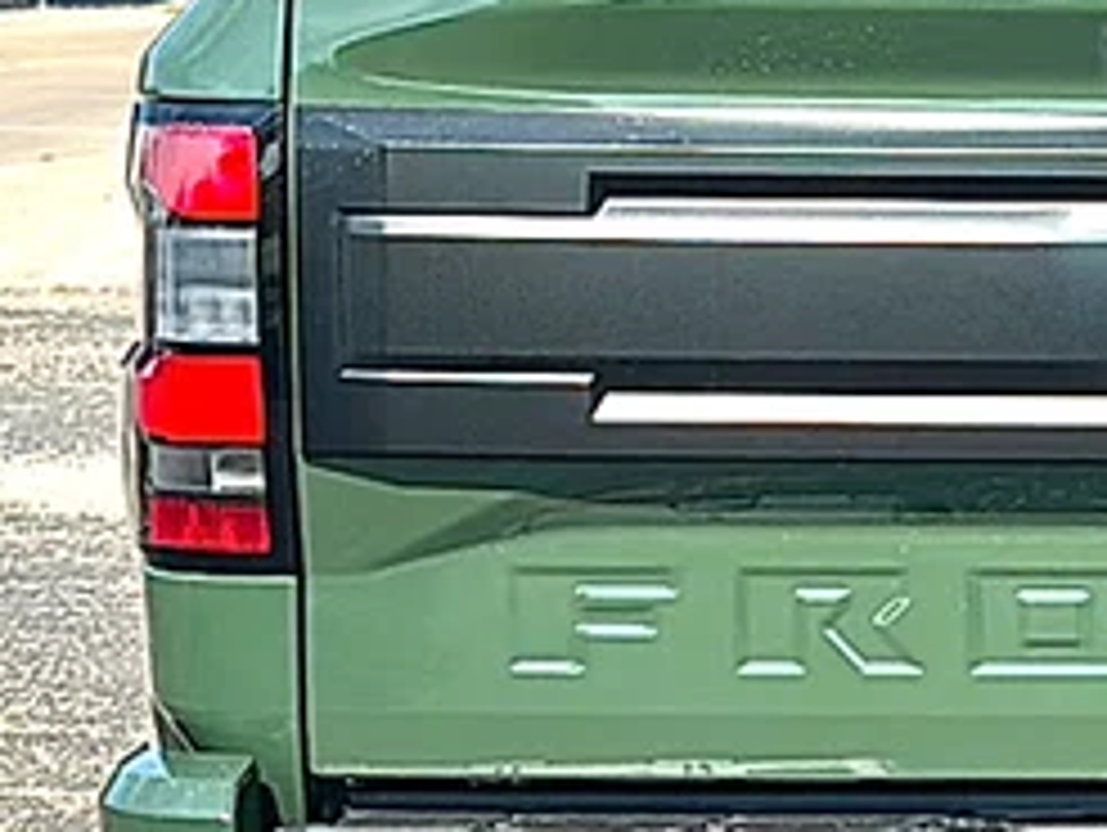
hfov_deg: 14.8
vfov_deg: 11.6
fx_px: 4097
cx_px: 1386
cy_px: 447
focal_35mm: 128
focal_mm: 6.86
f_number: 1.78
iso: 80
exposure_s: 1/2747
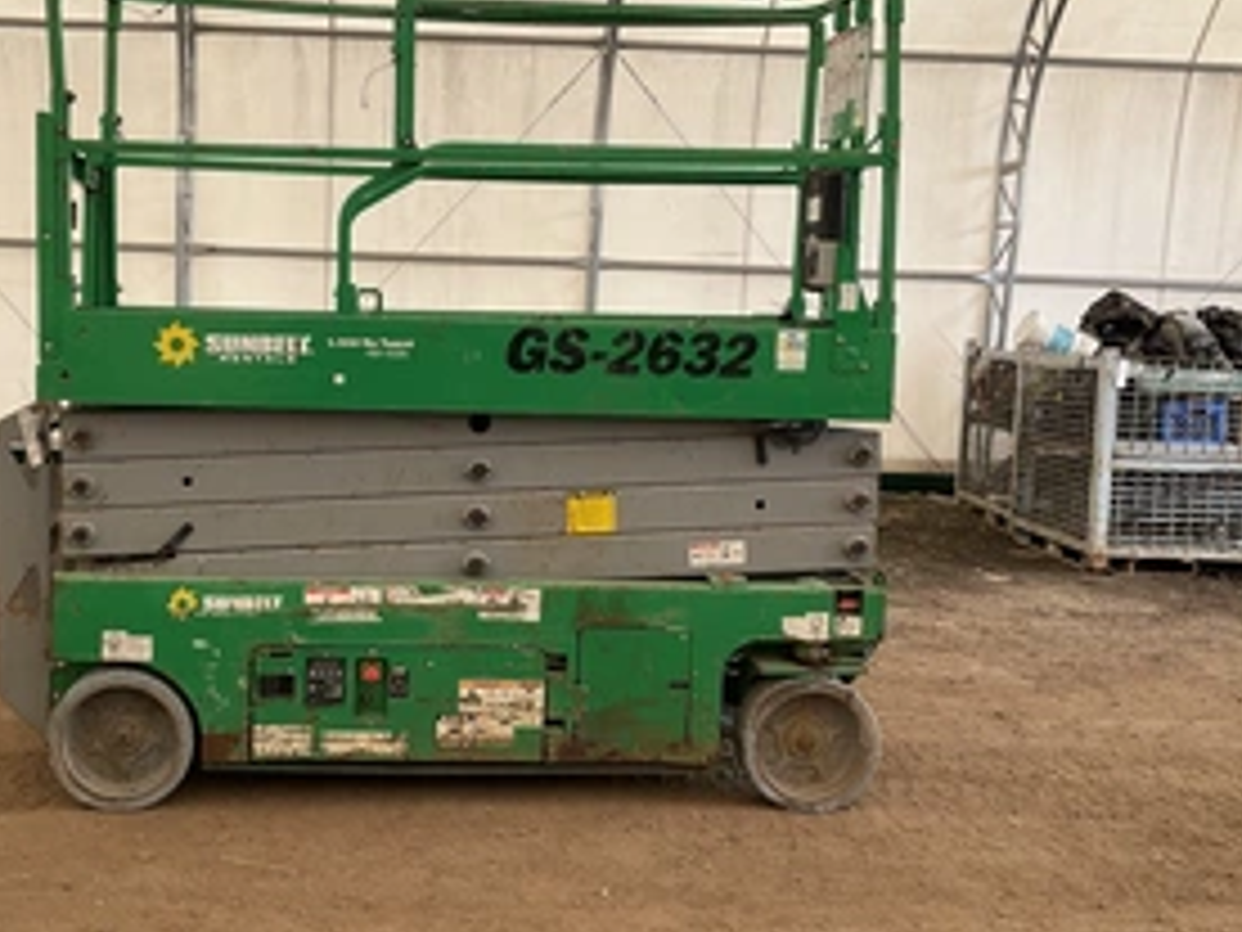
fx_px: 1507
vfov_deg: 34.3
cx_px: 450
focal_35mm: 42
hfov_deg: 44.4
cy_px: 428
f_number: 1.8
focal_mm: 3
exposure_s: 1/122
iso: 16
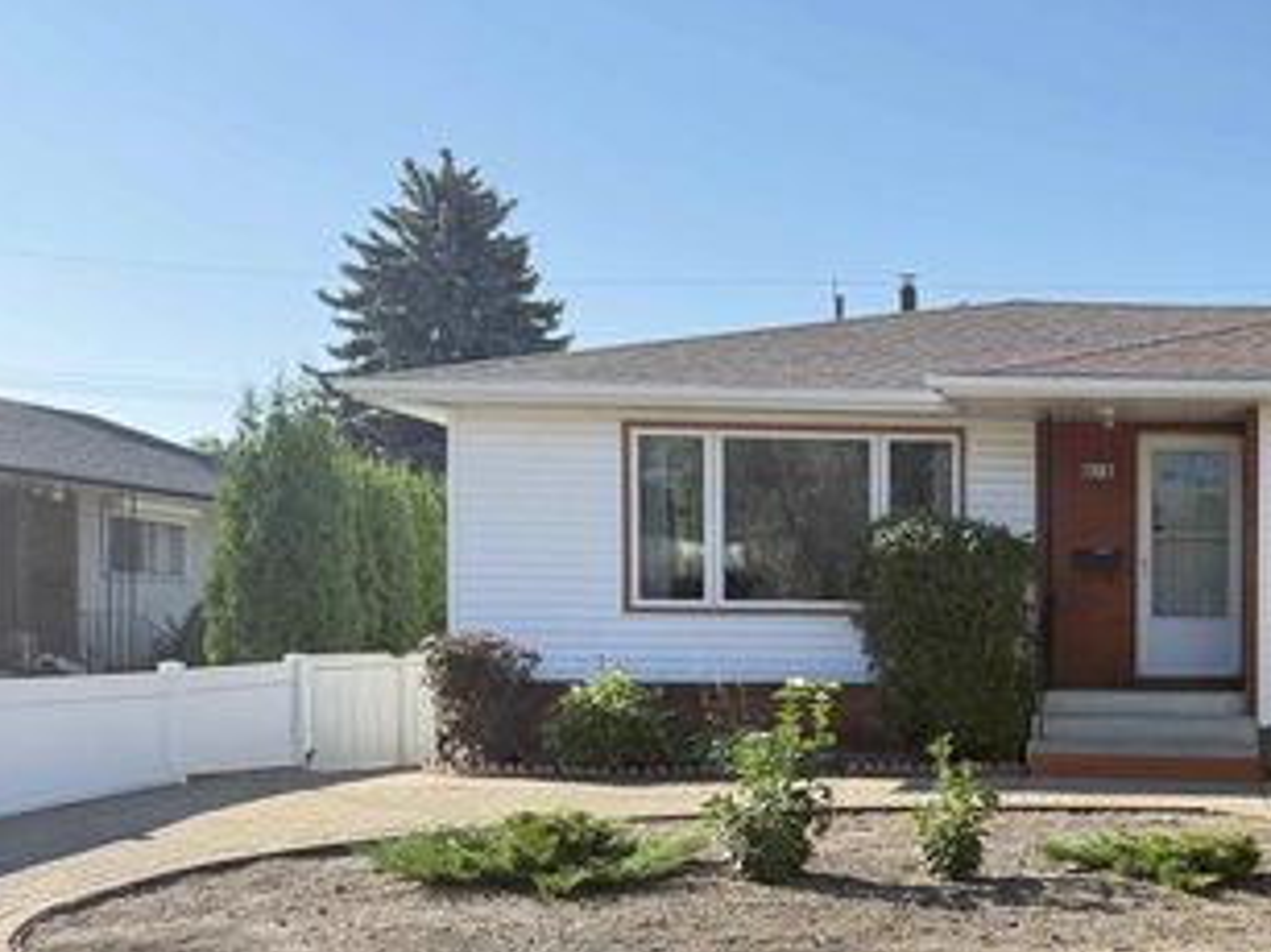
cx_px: 1246
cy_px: 687
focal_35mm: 50
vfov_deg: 28.7
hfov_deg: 35.0
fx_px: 1835
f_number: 1.78
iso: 100
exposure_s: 1/1361
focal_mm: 6.76
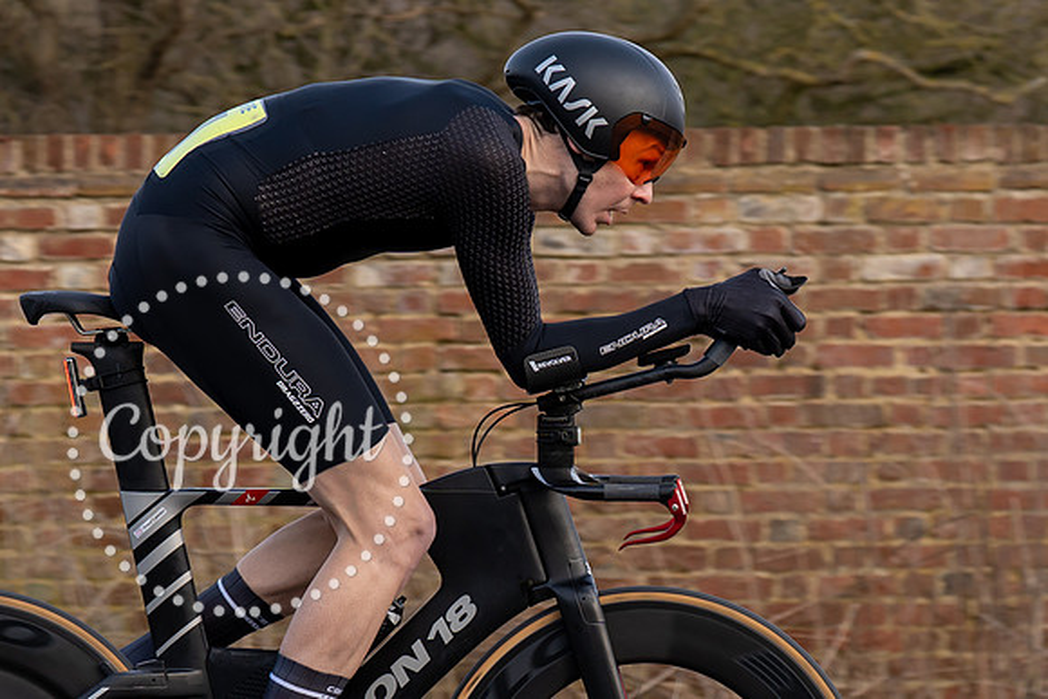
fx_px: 5320
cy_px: 248
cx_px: 446
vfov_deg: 7.5
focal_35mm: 183
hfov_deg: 11.2
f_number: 4
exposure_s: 1/800
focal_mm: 70
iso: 200
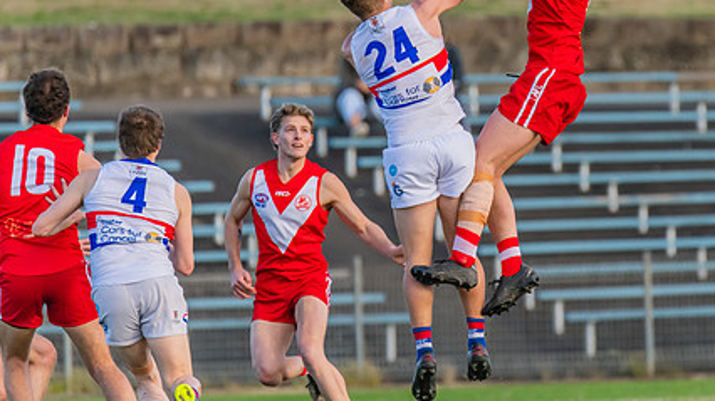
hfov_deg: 2.0
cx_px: 493
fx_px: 20501
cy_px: 43
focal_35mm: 1082
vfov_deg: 1.1
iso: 1800
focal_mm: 600
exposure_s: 1/1600
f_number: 6.3
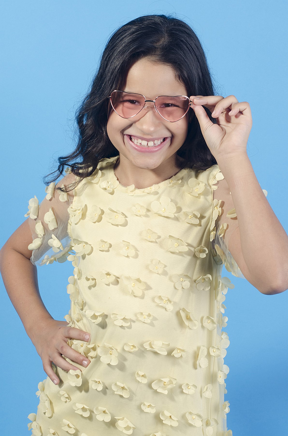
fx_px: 1266
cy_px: 218
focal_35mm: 105
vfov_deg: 19.5
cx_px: 144
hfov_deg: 13.0
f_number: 9
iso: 200
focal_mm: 70
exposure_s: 1/125
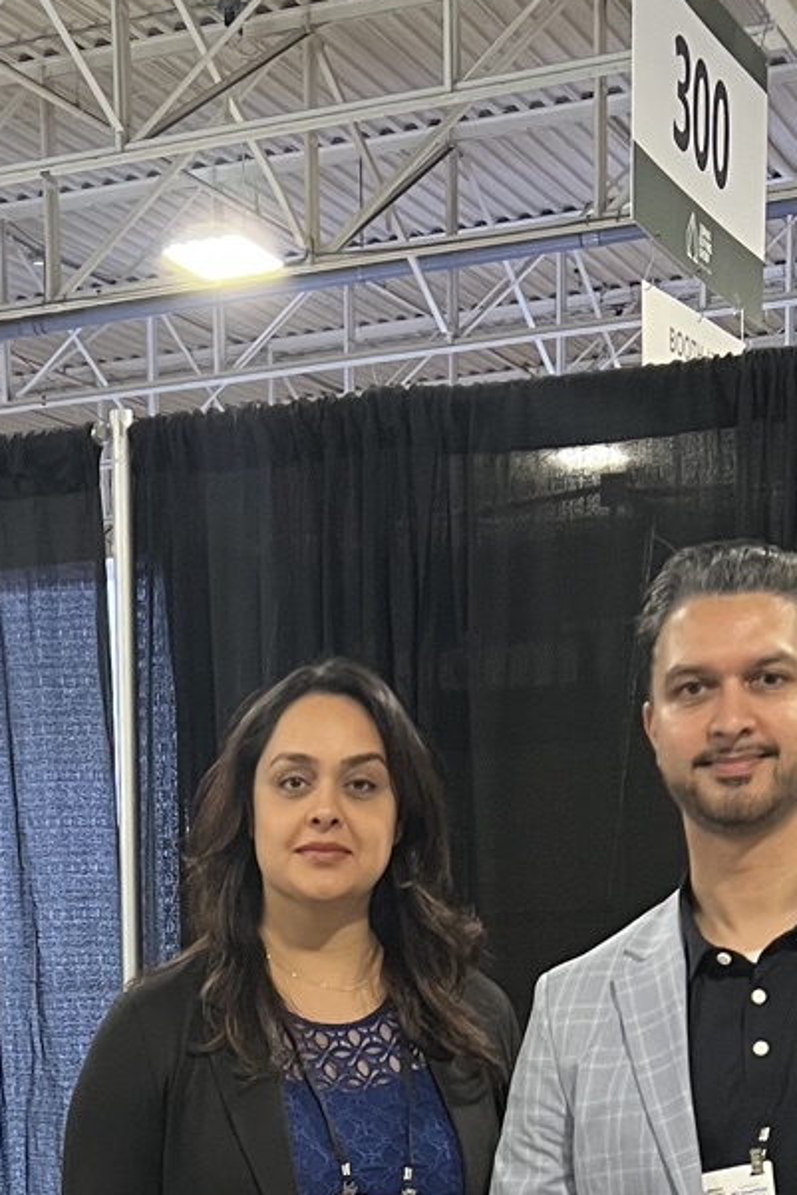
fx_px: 2555
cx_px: 133
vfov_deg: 23.9
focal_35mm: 77
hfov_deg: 17.5
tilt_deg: -11.2
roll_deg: +2.2
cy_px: 1438
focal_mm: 5.7
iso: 250
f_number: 1.5
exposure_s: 1/60
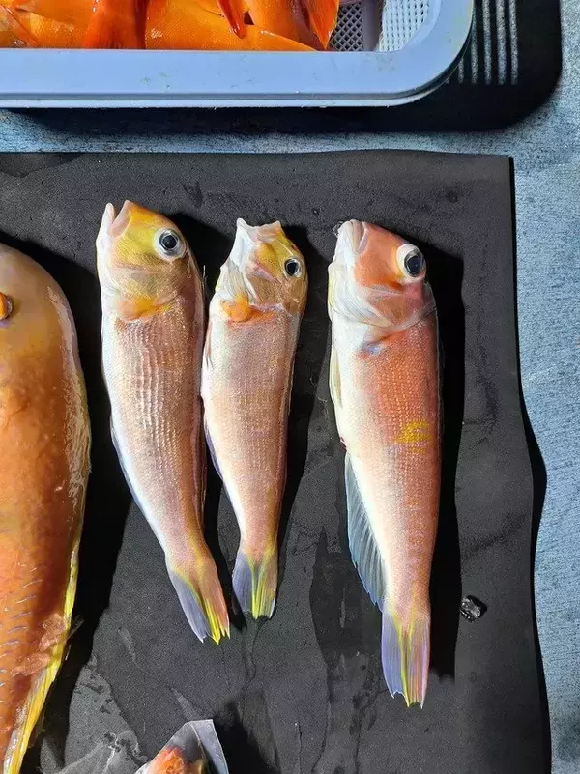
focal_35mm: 24
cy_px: 387
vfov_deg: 71.6
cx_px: 290
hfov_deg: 56.8
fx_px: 537
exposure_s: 1/50
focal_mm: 5.23
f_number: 1.8
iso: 50
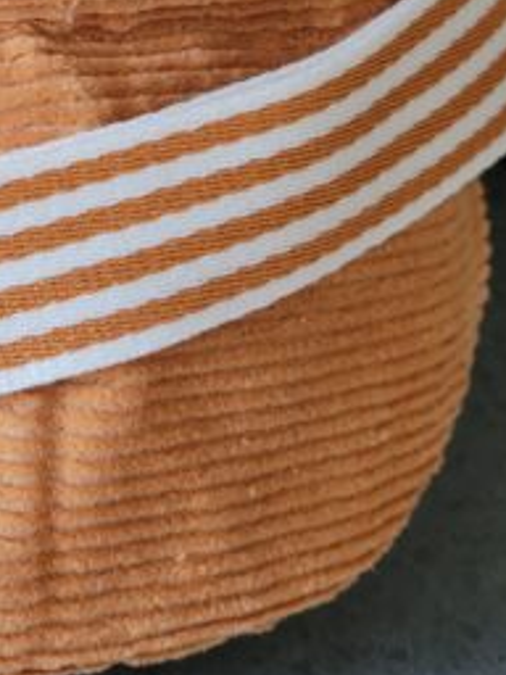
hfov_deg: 22.2
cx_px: -103
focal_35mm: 61
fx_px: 1189
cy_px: 113
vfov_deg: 30.7
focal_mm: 5.4
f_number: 1.8
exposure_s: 1/50
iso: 200
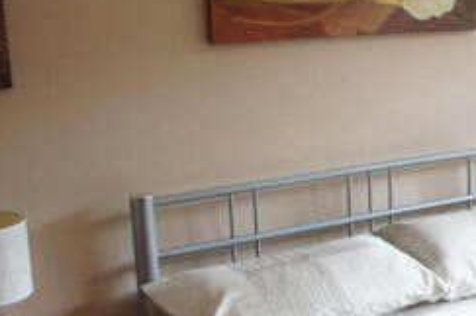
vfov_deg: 18.5
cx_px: 576
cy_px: 212
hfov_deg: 25.0
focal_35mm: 73
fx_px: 963
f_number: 3.5
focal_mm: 18
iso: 320
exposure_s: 1/30
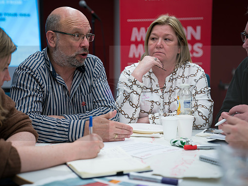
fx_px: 458
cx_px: 110
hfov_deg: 30.3
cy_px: 93
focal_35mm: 64
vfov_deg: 22.9
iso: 250
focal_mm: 58
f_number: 2.8
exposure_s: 1/60
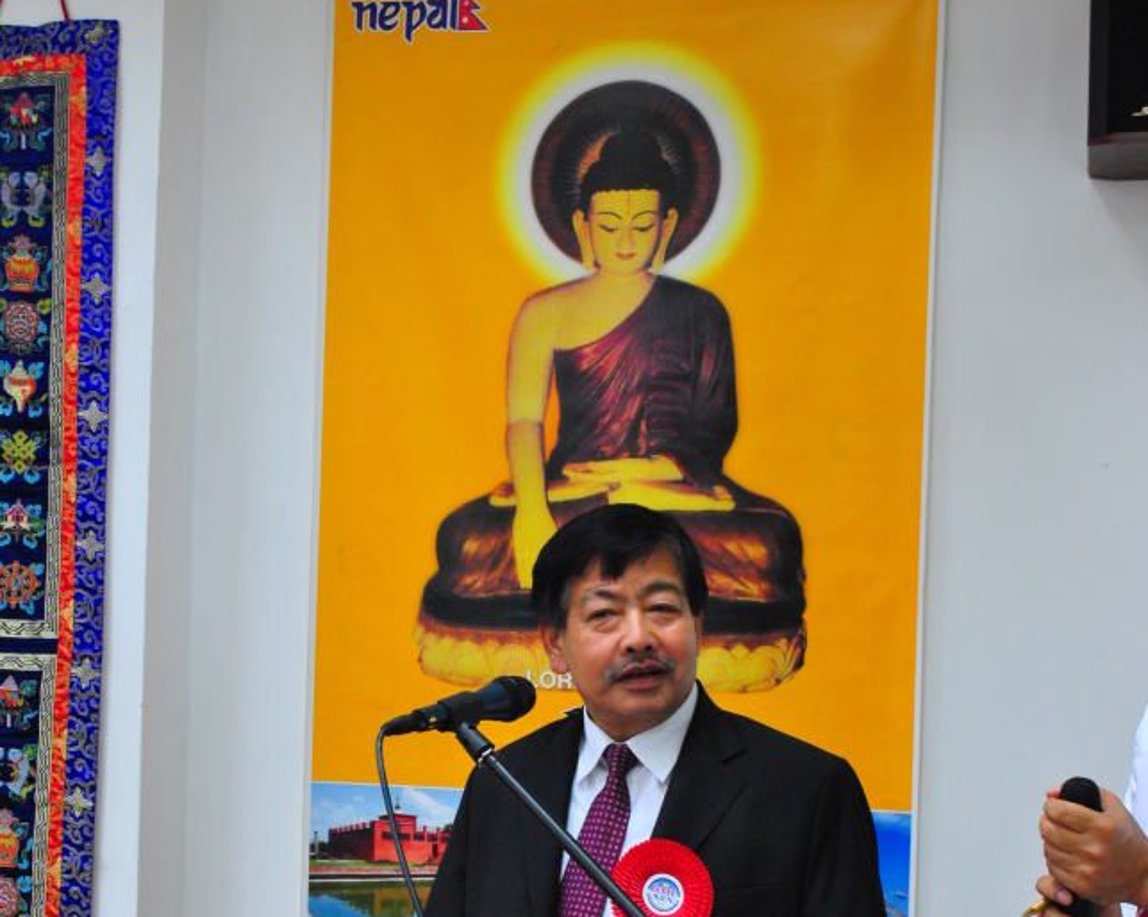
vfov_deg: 24.4
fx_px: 2096
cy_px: 683
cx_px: 575
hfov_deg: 30.6
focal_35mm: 62
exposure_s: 1/30
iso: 560
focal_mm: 29
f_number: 5.6
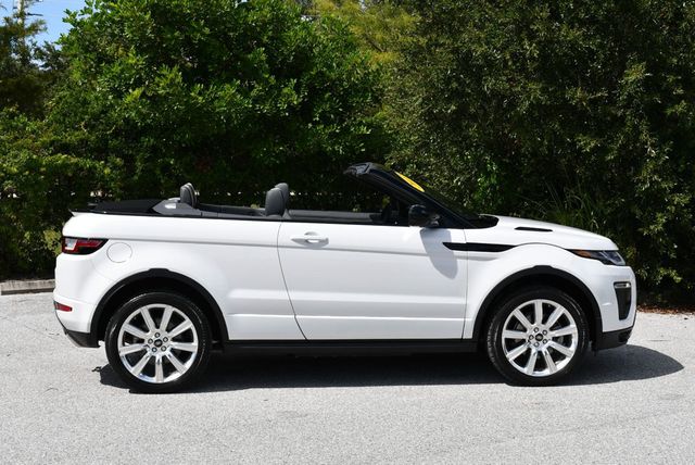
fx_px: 1237
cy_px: 232
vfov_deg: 21.3
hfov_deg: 31.4
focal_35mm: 64
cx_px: 348
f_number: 9
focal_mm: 32
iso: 100
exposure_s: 1/320
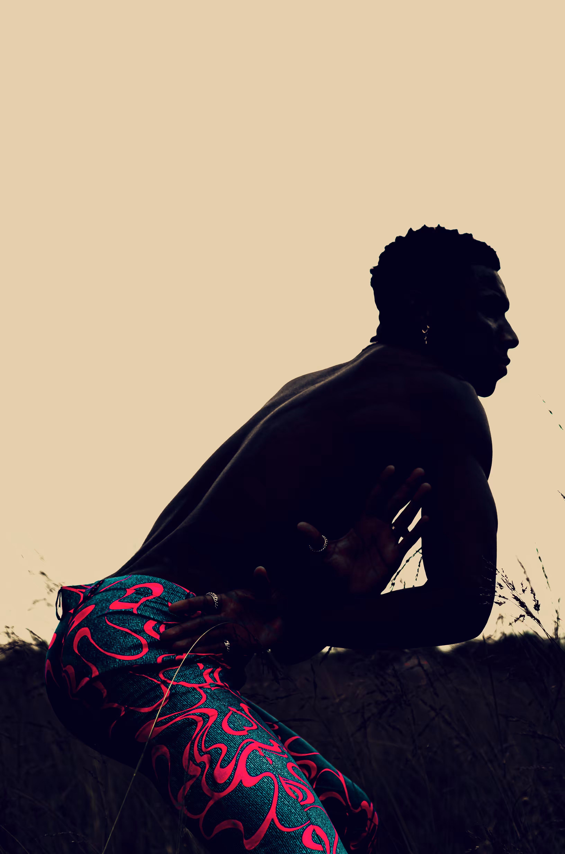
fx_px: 1773
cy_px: 427
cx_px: 282
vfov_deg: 27.0
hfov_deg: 18.1
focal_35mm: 75
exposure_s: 1/1000
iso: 100
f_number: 2.8
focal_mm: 50
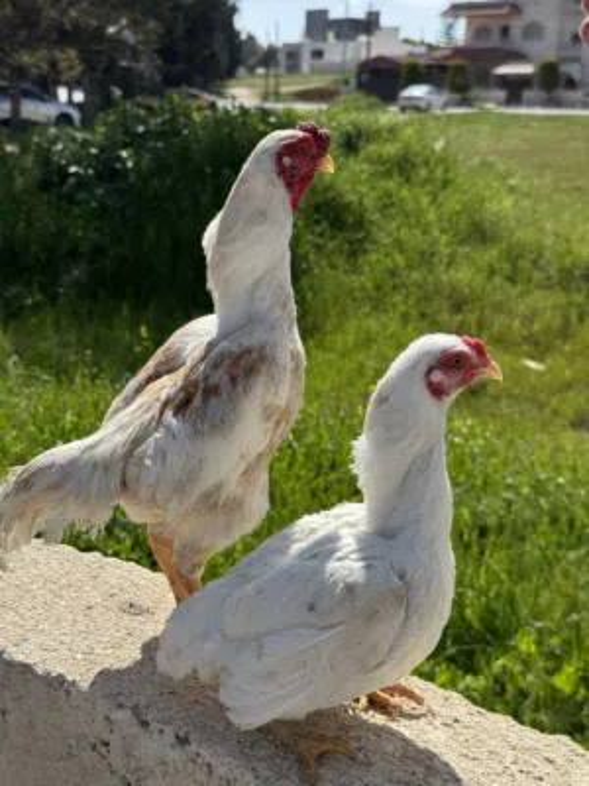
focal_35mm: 48
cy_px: 393
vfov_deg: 39.7
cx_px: 294
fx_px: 1089
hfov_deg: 30.3
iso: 64
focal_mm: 6.76
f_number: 1.78
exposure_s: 1/4310
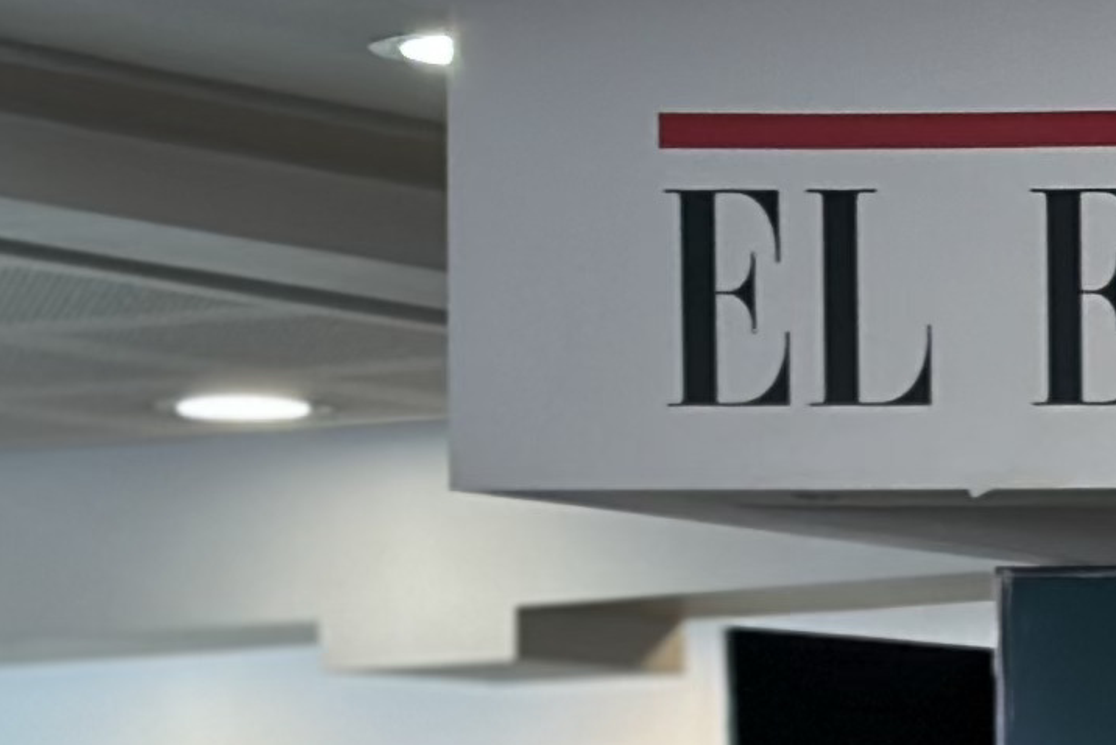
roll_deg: +0.3
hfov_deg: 7.2
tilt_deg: -3.3
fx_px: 8714
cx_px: 1538
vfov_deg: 4.8
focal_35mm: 281
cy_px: 1800
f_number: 1.78
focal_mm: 6.86
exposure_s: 1/120
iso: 80
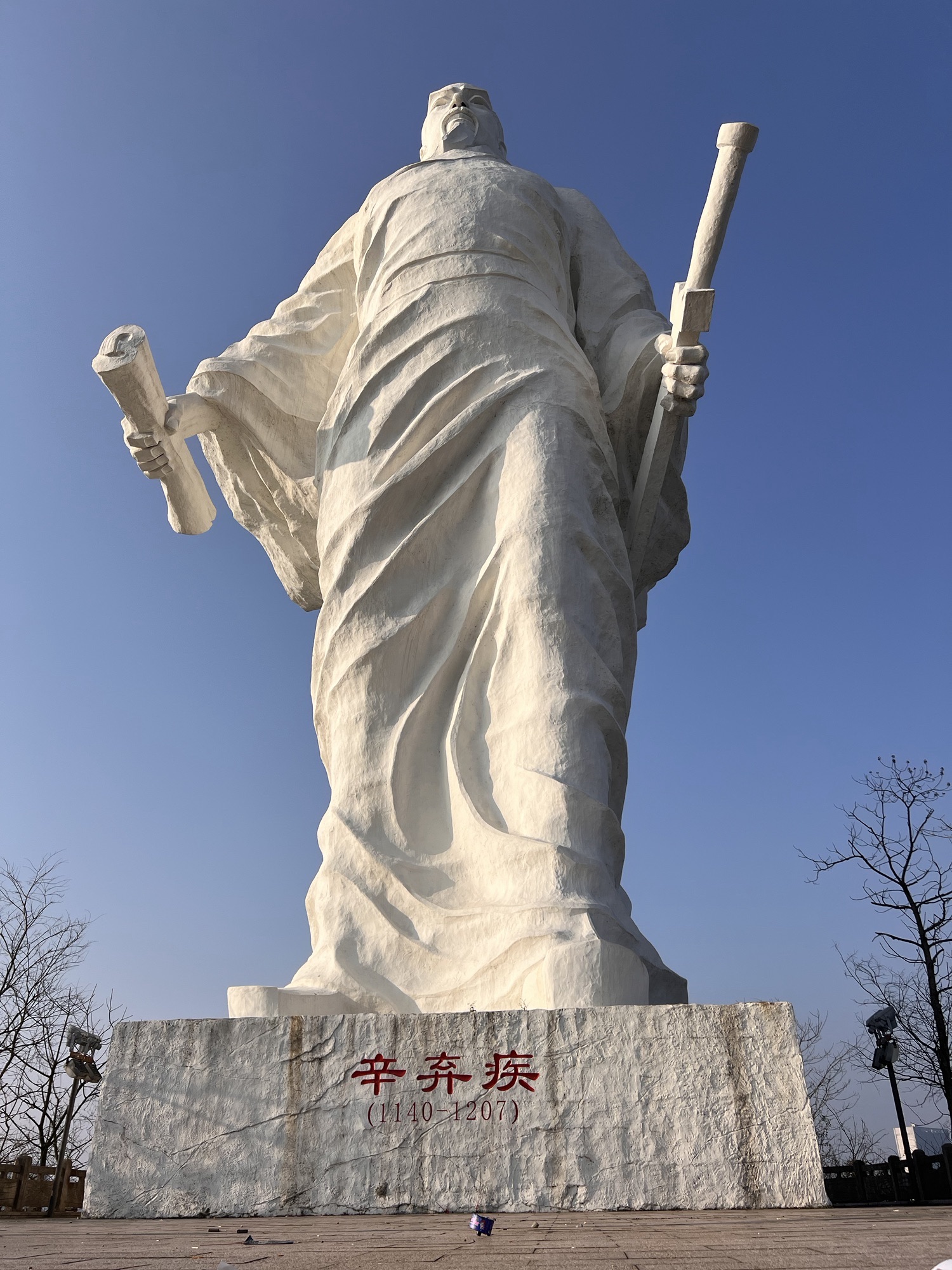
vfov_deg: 67.3
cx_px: 476
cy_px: 635
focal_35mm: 26
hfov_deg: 53.1
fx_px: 953
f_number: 1.5
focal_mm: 5.7
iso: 50
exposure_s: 1/6993
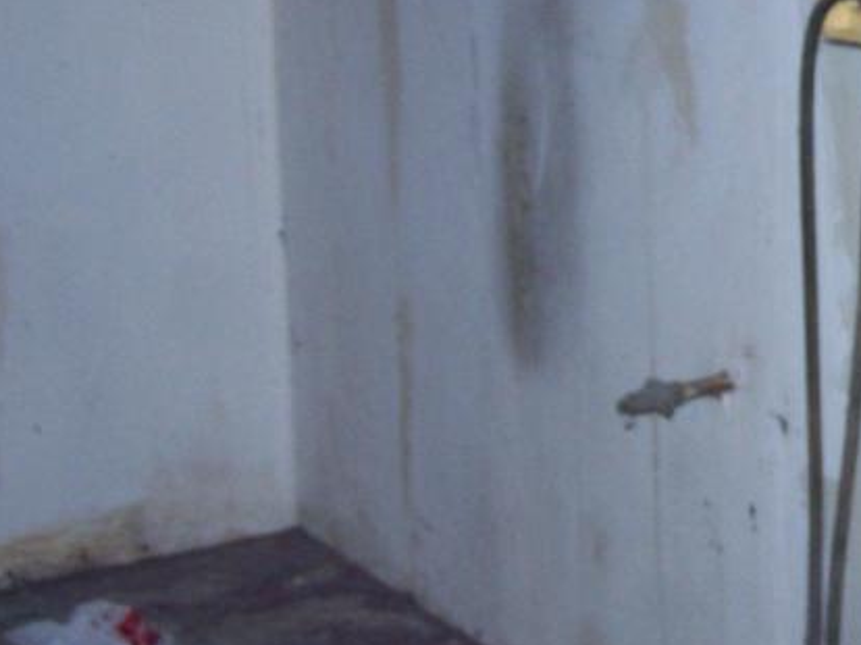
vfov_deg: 15.7
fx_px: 2337
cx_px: 1023
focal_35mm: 94
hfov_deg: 19.7
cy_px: 223
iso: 140
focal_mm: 6.3
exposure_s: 1/60
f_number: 2.8
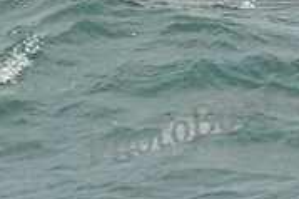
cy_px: -110
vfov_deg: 3.4
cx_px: 0
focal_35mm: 406
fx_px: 3369
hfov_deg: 5.1
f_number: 11
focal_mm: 125
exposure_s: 1/1250
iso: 320
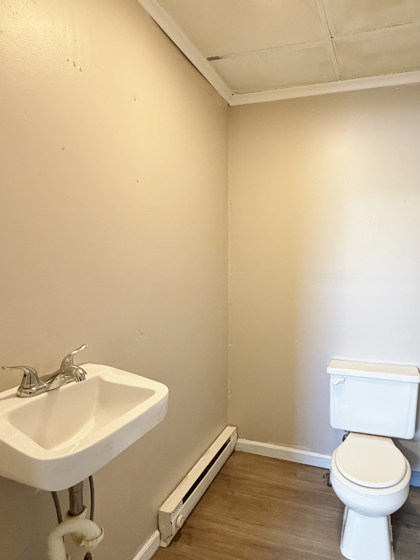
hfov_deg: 63.5
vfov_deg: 81.7
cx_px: 294
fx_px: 324
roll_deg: -1.6
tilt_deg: -5.5
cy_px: 293
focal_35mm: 20
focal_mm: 2.22
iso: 400
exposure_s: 1/60
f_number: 2.2
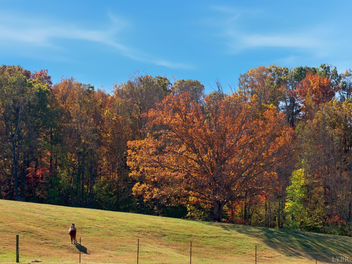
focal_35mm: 71
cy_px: 131
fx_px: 722
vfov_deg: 20.7
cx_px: 174
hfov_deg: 27.4
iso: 200
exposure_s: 1/2000
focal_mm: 19.4
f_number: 2.8
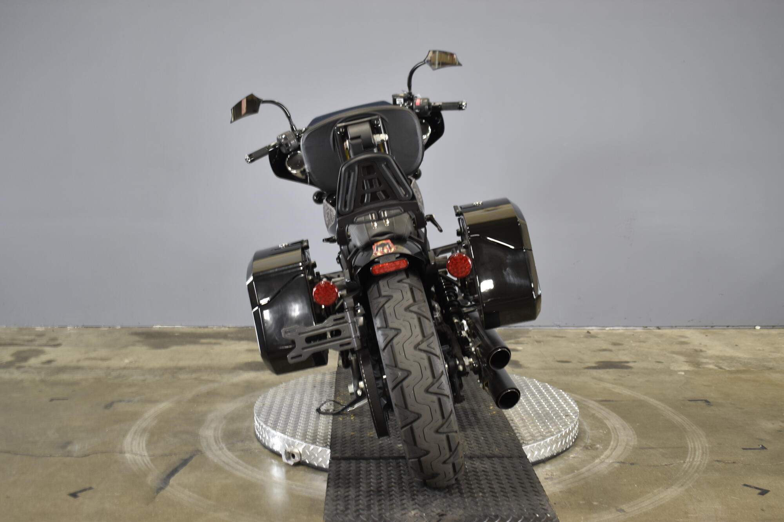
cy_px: 261
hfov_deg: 47.9
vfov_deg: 33.0
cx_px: 392
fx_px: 882
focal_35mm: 40
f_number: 4
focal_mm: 27
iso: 400
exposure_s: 1/20
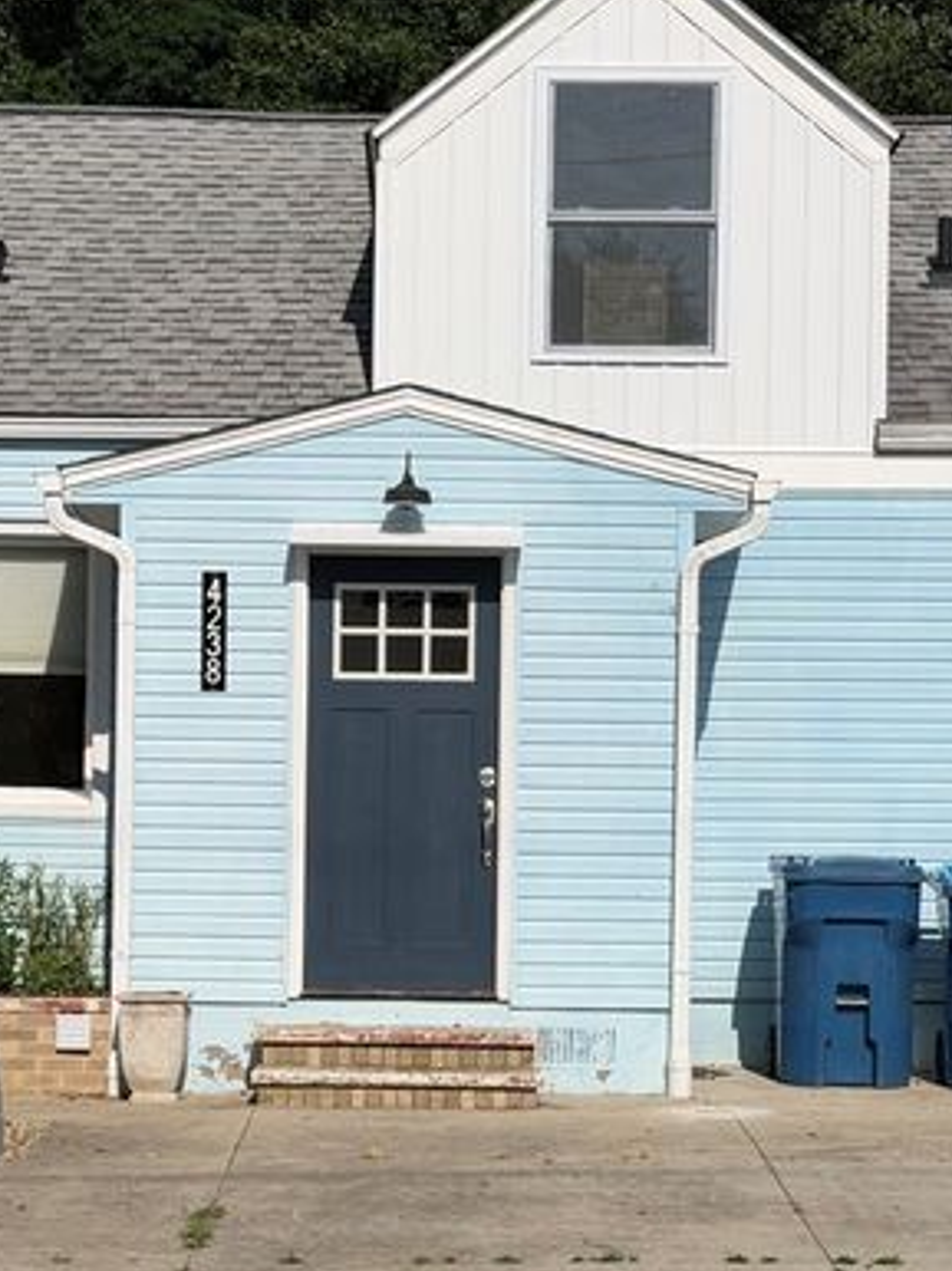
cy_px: 789
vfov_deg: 23.5
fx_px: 3047
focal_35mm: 83
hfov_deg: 17.8
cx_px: 432
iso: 64
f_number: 1.78
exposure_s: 1/16129
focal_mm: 6.76
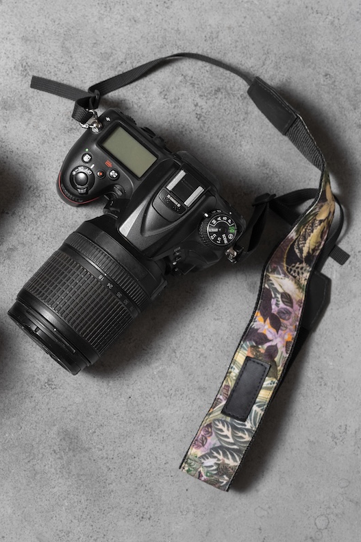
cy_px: 274
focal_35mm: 76
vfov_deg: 26.6
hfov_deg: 17.5
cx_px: -12
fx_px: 1143
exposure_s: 1/125
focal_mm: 50
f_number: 8
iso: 250
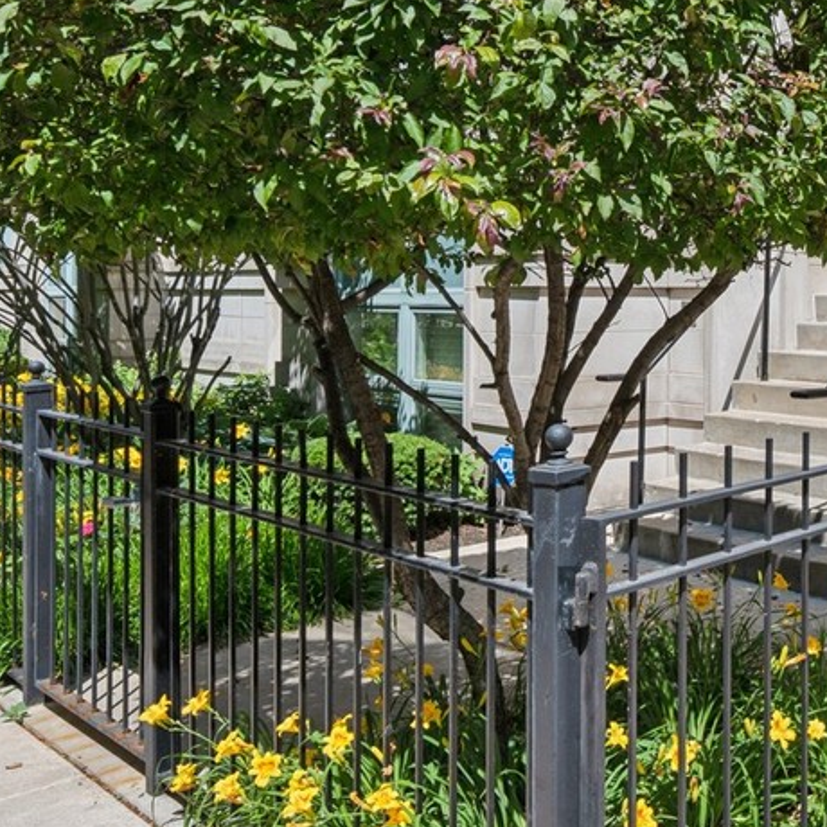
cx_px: 982
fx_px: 1135
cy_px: 309
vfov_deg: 39.8
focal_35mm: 42
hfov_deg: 33.1
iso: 200
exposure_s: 1/350
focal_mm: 14
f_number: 9.5
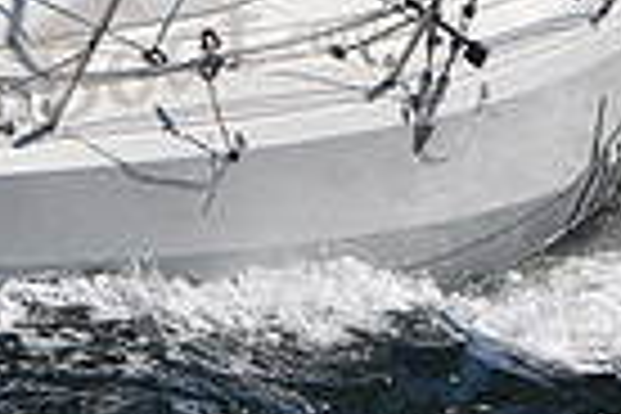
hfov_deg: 3.3
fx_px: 10867
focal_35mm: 630
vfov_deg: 2.2
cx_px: -482
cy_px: -83
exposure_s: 1/800
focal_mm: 150
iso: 200
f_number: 6.3
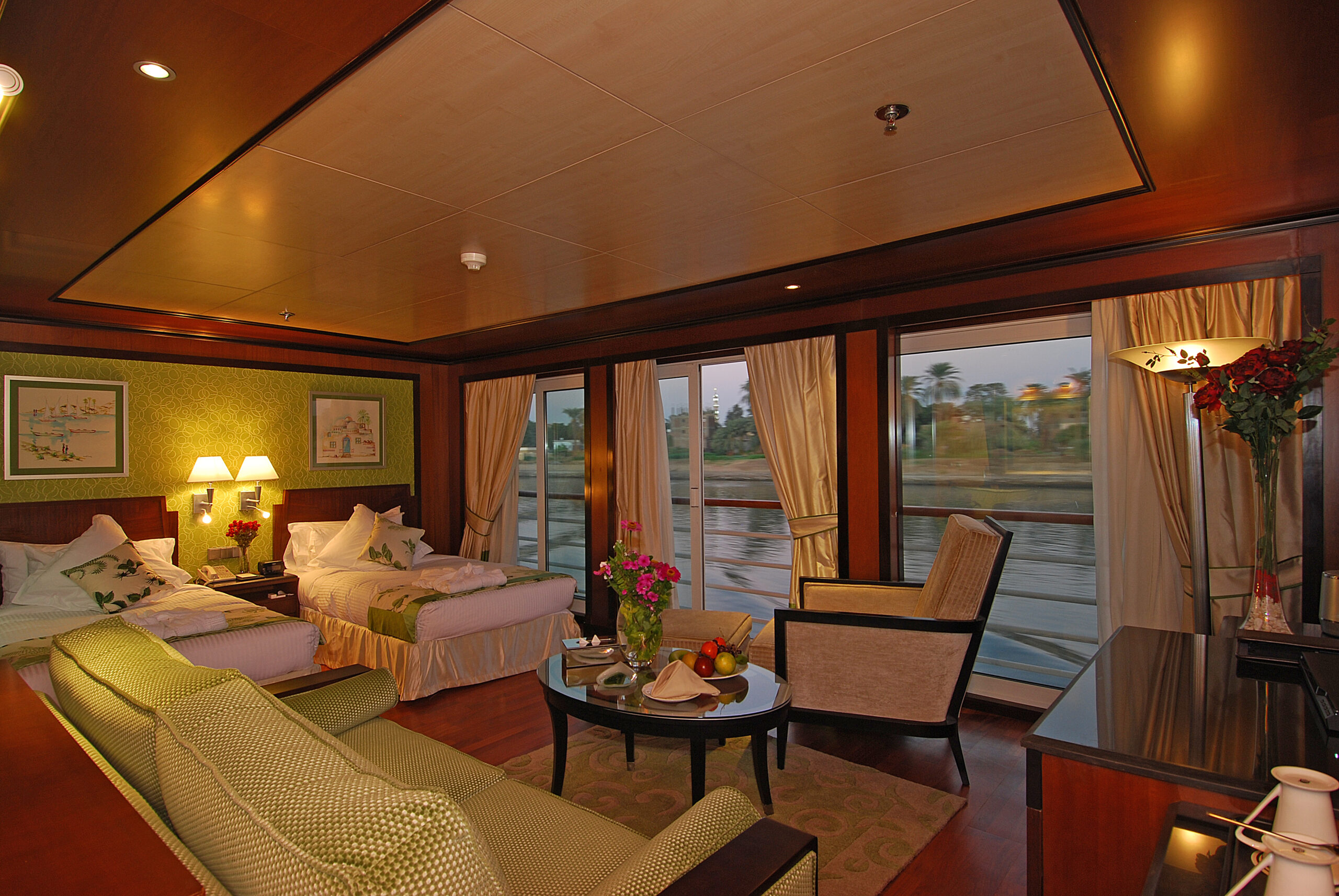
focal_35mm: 18
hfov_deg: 89.9
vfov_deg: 67.5
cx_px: 670
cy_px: 448
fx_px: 670
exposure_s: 1/2.5
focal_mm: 12
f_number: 10
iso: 100
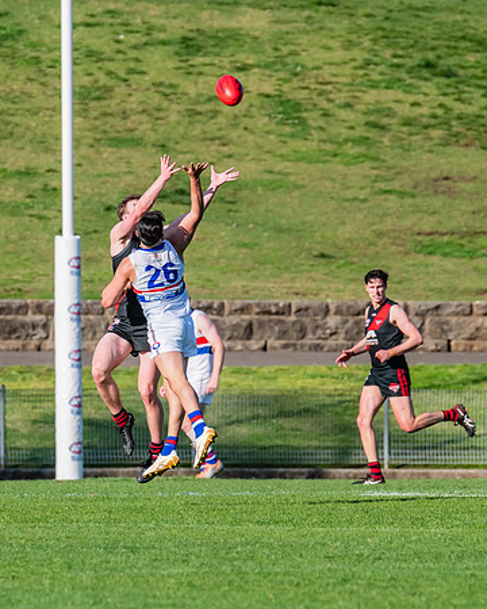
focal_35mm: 687
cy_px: 307
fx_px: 12385
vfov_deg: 2.8
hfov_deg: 2.3
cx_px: 150
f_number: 10
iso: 800
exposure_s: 1/1600
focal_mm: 420
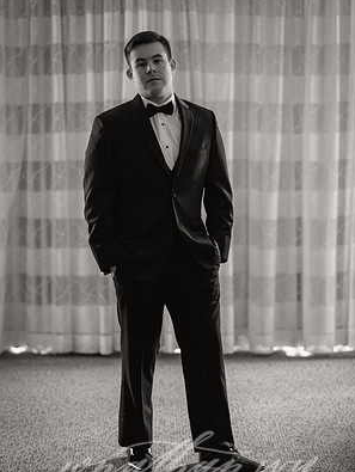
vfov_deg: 21.1
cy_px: 246
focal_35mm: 93
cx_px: 178
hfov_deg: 15.9
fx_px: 1270
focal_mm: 85
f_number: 2.2
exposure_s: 1/125
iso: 1600
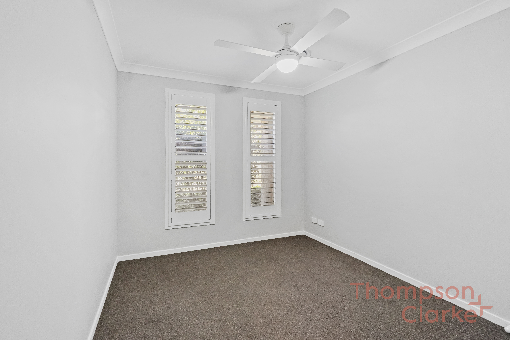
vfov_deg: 72.1
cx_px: 255
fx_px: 234
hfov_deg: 95.0
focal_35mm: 16
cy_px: 170
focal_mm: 11
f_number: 9
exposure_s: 1/13
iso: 6400
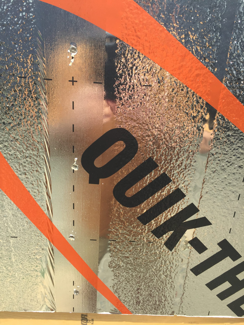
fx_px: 273
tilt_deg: -21.8
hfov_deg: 48.2
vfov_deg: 61.7
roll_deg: -2.8
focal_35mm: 29
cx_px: 122
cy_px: 162
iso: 32
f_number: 2.2
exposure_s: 1/421
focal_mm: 4.15
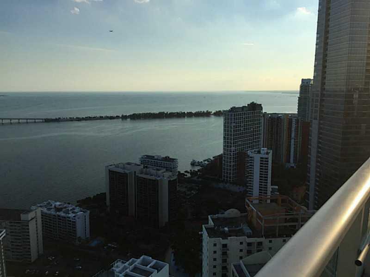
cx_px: 185
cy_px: 138
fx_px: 310
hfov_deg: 61.7
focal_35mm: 29
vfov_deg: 48.2
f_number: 2.2
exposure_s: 1/3049
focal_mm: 4.15
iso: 32
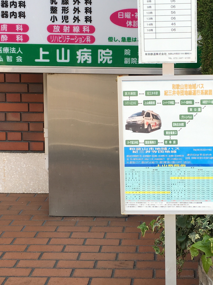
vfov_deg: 29.8
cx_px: 154
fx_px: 533
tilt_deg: -6.7
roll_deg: -0.4
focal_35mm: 65
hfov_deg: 22.4
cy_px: 141
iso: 25
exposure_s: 1/359
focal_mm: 4.15
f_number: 2.2
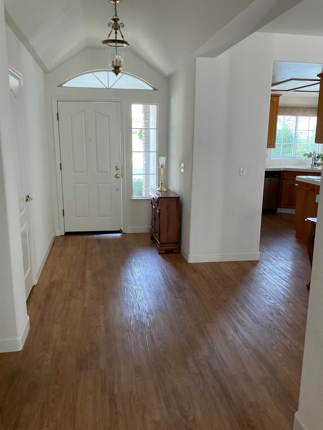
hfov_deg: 48.2
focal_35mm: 29
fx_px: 361
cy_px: 215
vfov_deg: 61.7
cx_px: 162
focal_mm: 3
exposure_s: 1/60
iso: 100
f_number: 1.8
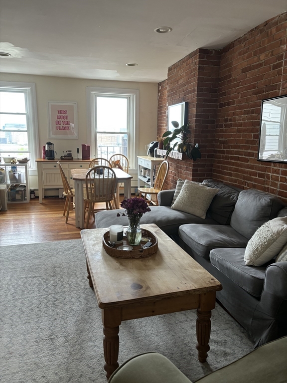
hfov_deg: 53.1
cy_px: 192
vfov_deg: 67.3
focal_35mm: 26
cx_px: 144
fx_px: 287
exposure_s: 1/60
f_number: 1.6
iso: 200
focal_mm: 5.96
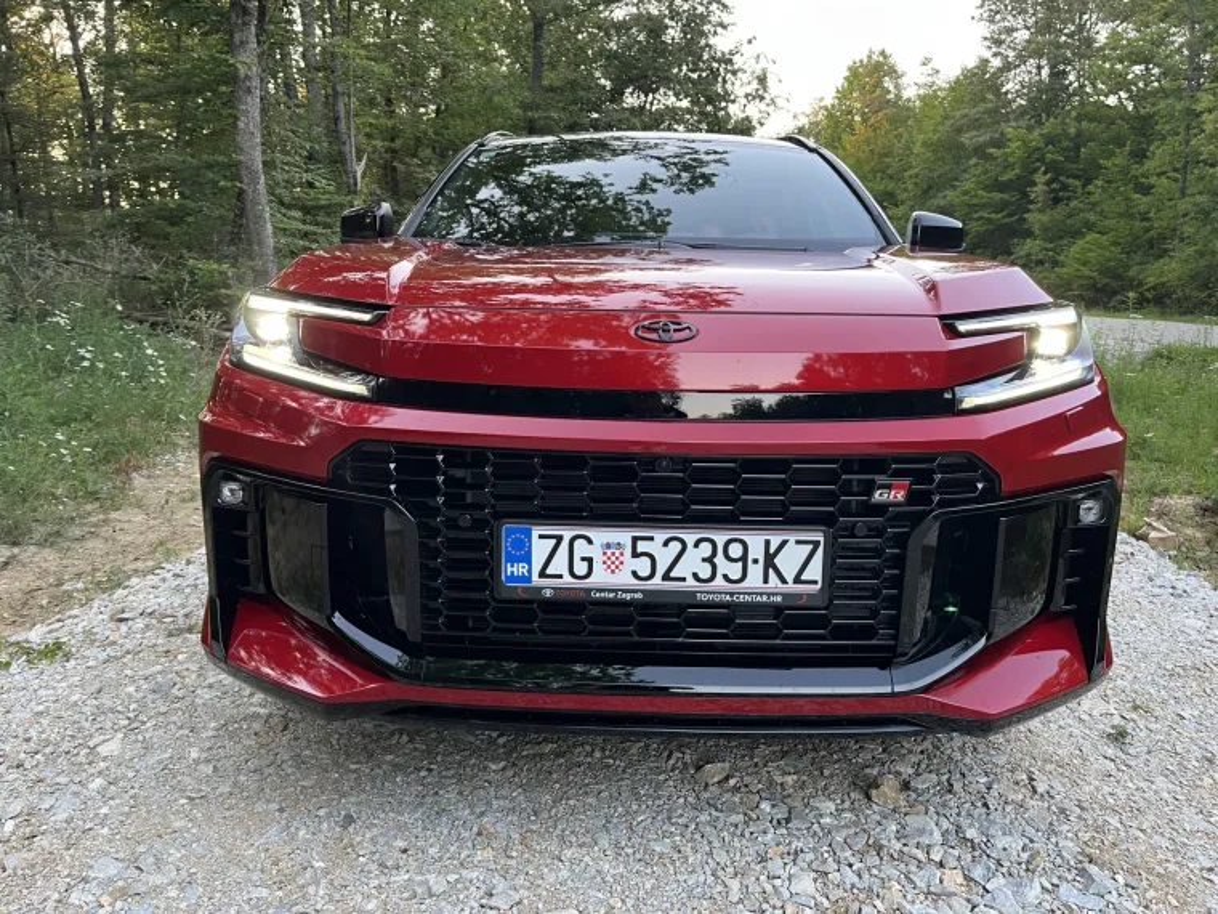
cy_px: 457
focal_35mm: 26
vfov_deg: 53.1
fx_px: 915
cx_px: 609
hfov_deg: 67.3
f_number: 1.6
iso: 100
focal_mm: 5.1
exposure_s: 1/62
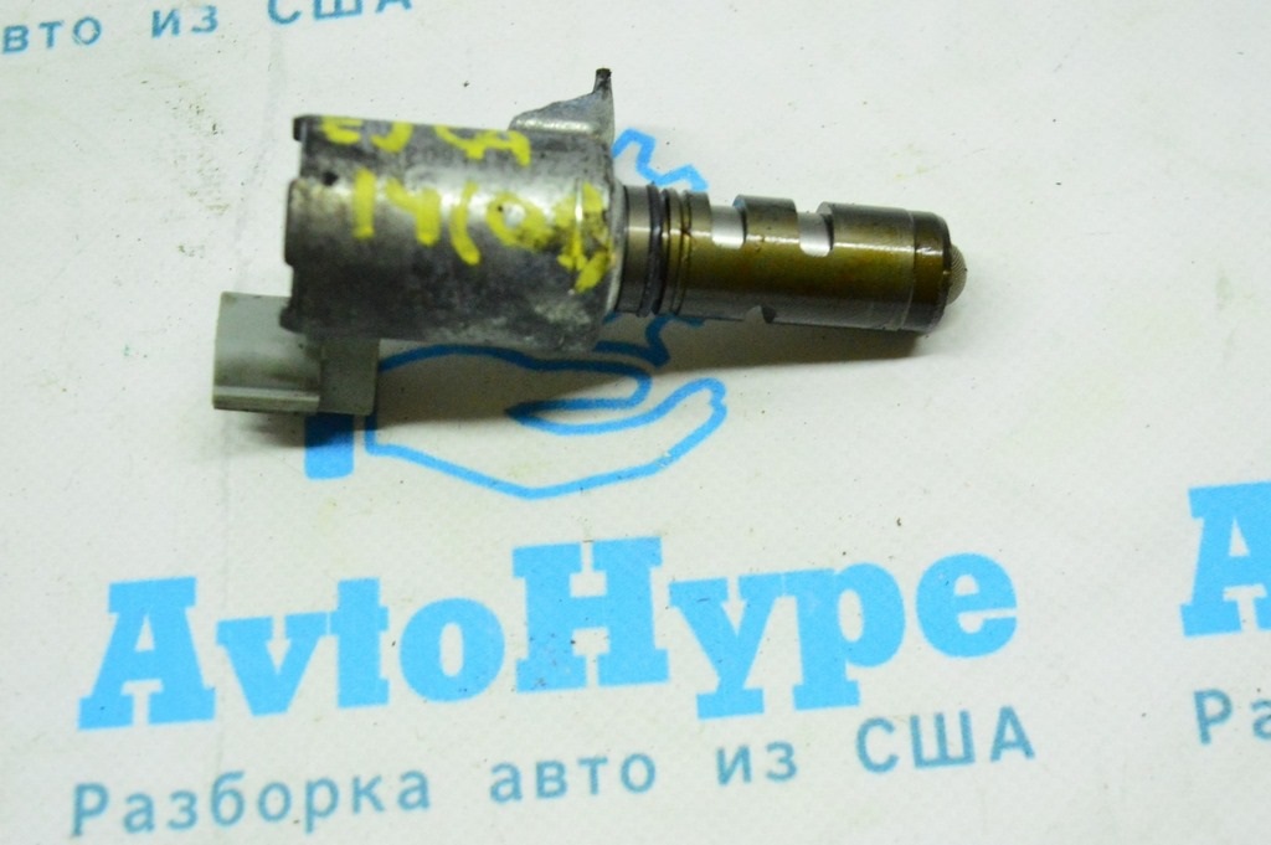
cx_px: 636
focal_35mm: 60
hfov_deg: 33.4
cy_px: 422
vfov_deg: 22.6
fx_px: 2117
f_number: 6.3
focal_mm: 40
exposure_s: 1/400
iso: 6400
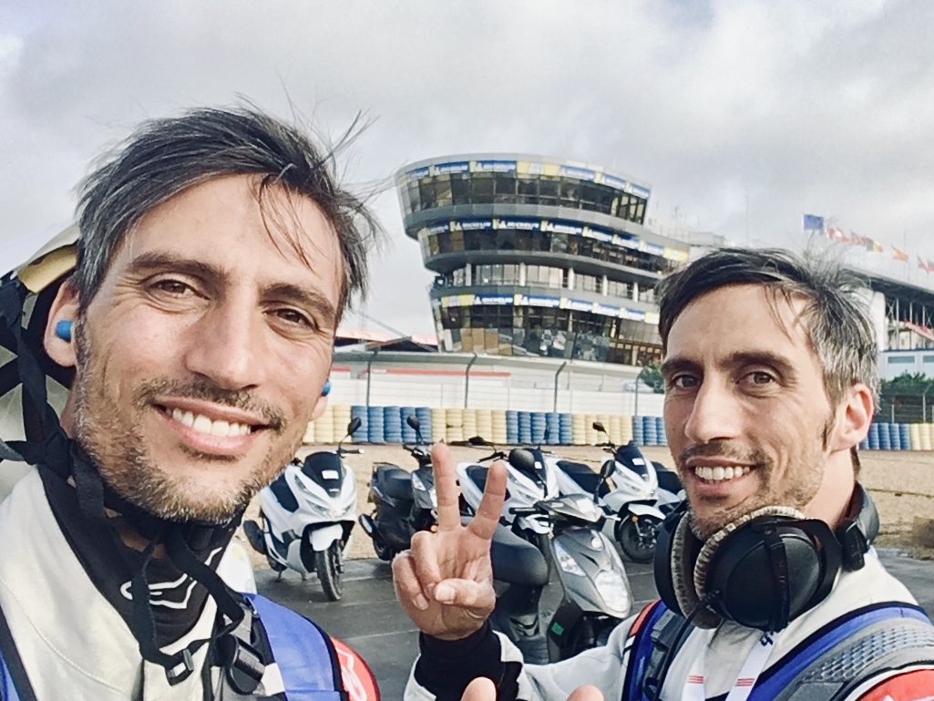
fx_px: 837
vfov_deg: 45.5
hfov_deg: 58.3
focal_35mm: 31
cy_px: 350
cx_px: 467
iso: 50
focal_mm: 2.15
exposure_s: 1/575
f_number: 2.4
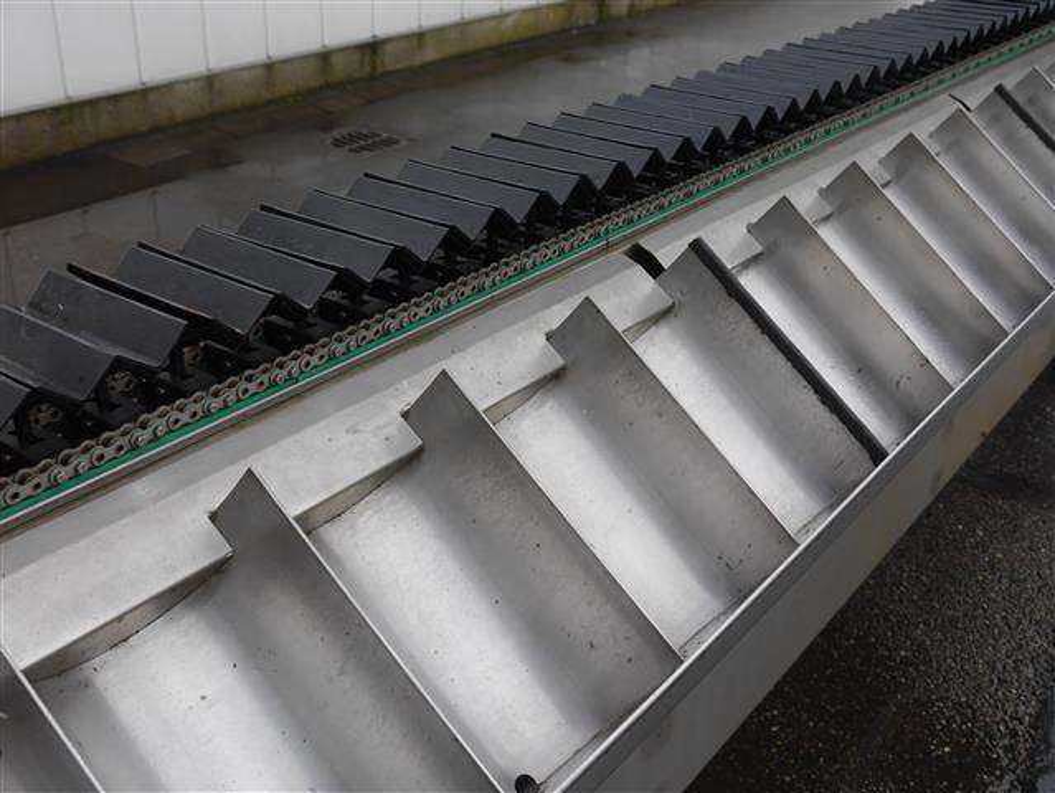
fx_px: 1220
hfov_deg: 46.8
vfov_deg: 36.0
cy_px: 396
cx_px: 528
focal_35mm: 40
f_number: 5.6
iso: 160
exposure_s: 1/160
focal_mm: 20
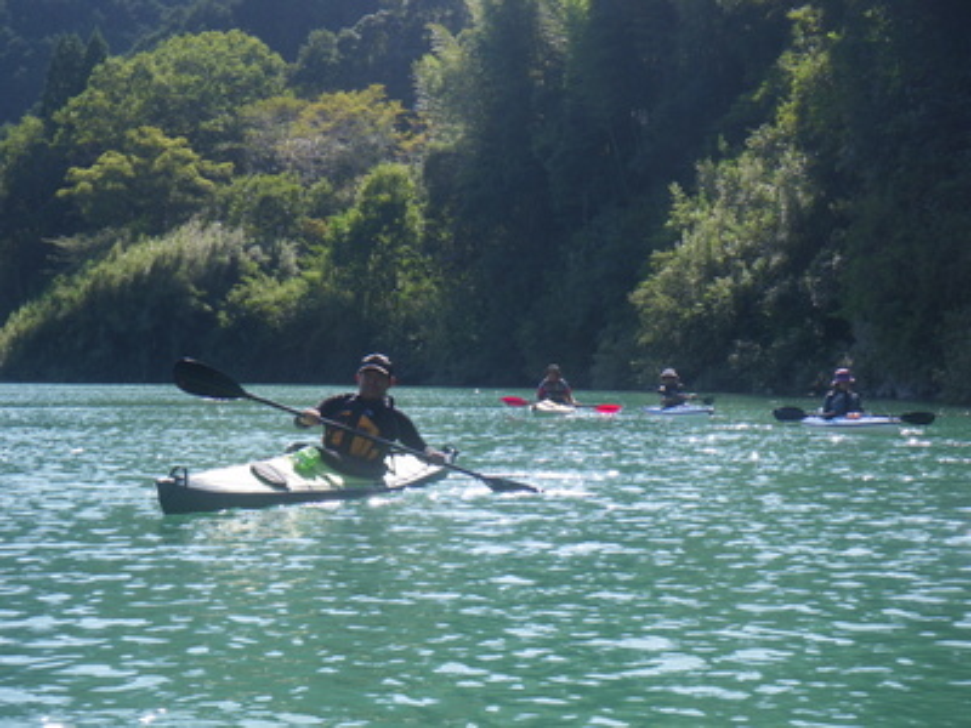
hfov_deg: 25.3
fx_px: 2160
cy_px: 364
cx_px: 486
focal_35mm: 77
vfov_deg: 19.1
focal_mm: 13.7
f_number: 4.8
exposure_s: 1/125
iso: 50
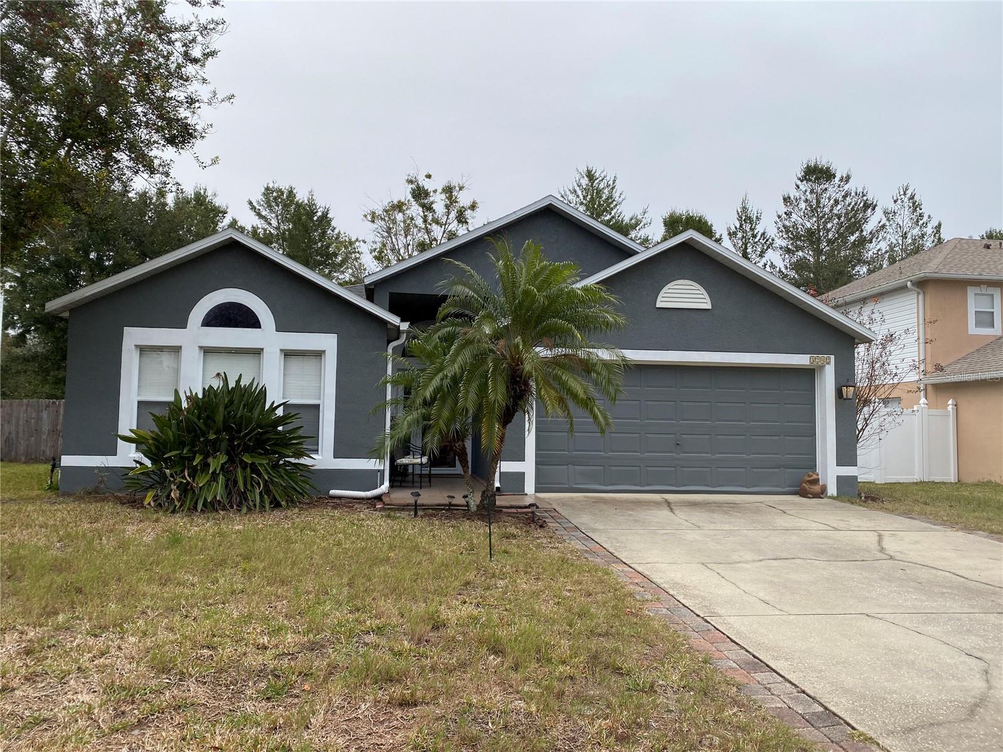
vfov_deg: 53.1
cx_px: 502
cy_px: 376
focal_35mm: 26
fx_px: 753
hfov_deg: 67.3
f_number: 1.8
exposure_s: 1/630
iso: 32
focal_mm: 4.25
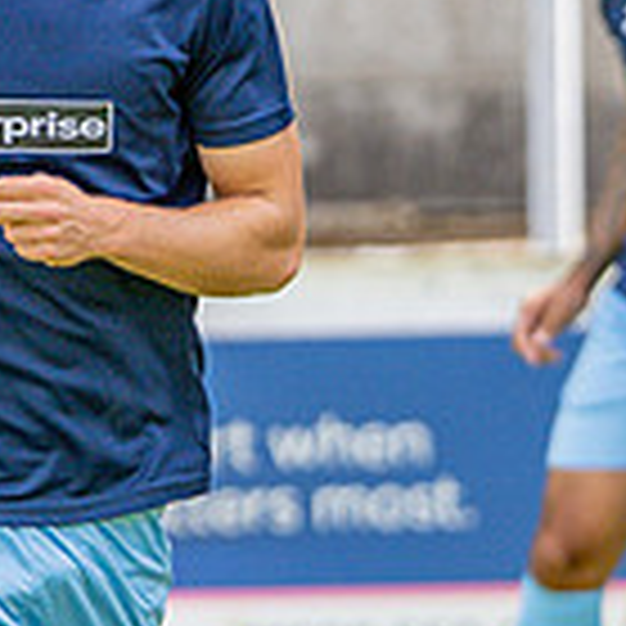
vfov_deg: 2.9
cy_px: 400
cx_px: 496
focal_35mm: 602
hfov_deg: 2.9
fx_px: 12317
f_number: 1.6
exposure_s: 1/6400
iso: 250
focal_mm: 85
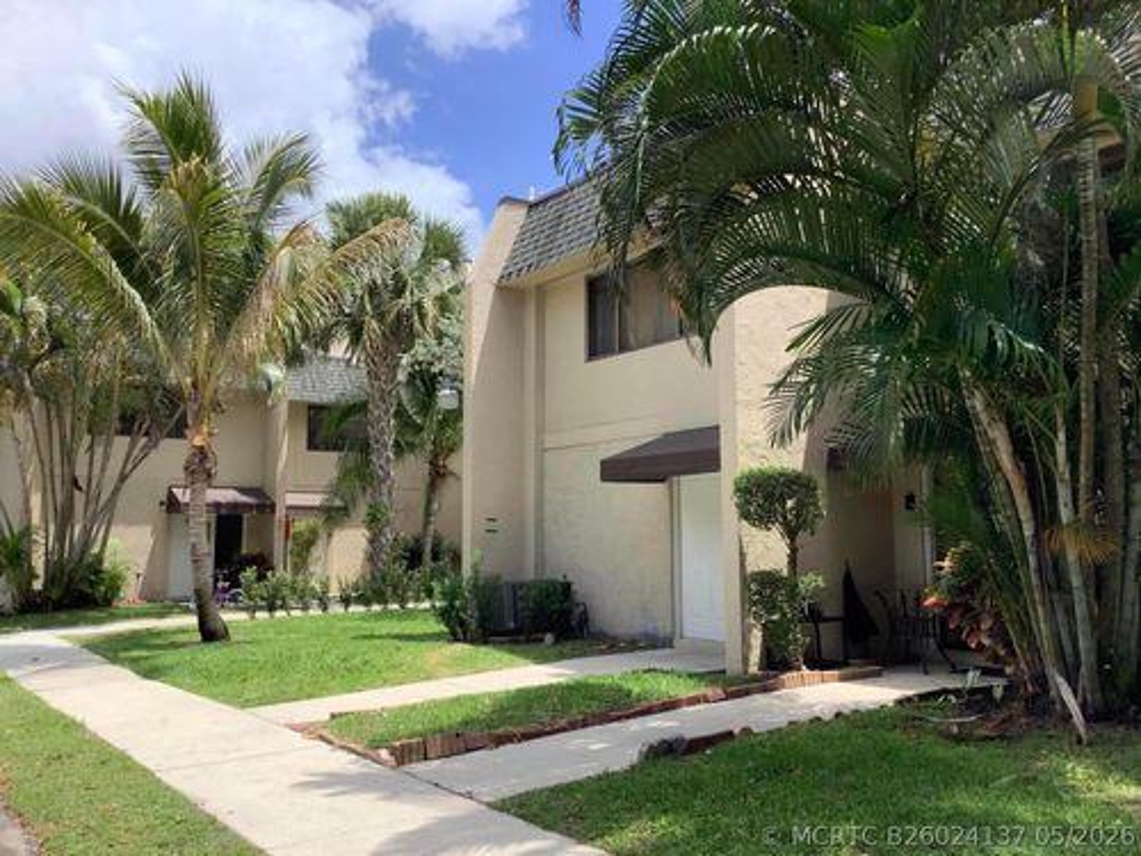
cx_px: 570
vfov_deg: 45.4
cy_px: 428
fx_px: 1022
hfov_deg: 58.4
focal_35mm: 31
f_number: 2.4
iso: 25
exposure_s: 1/905
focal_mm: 3.3
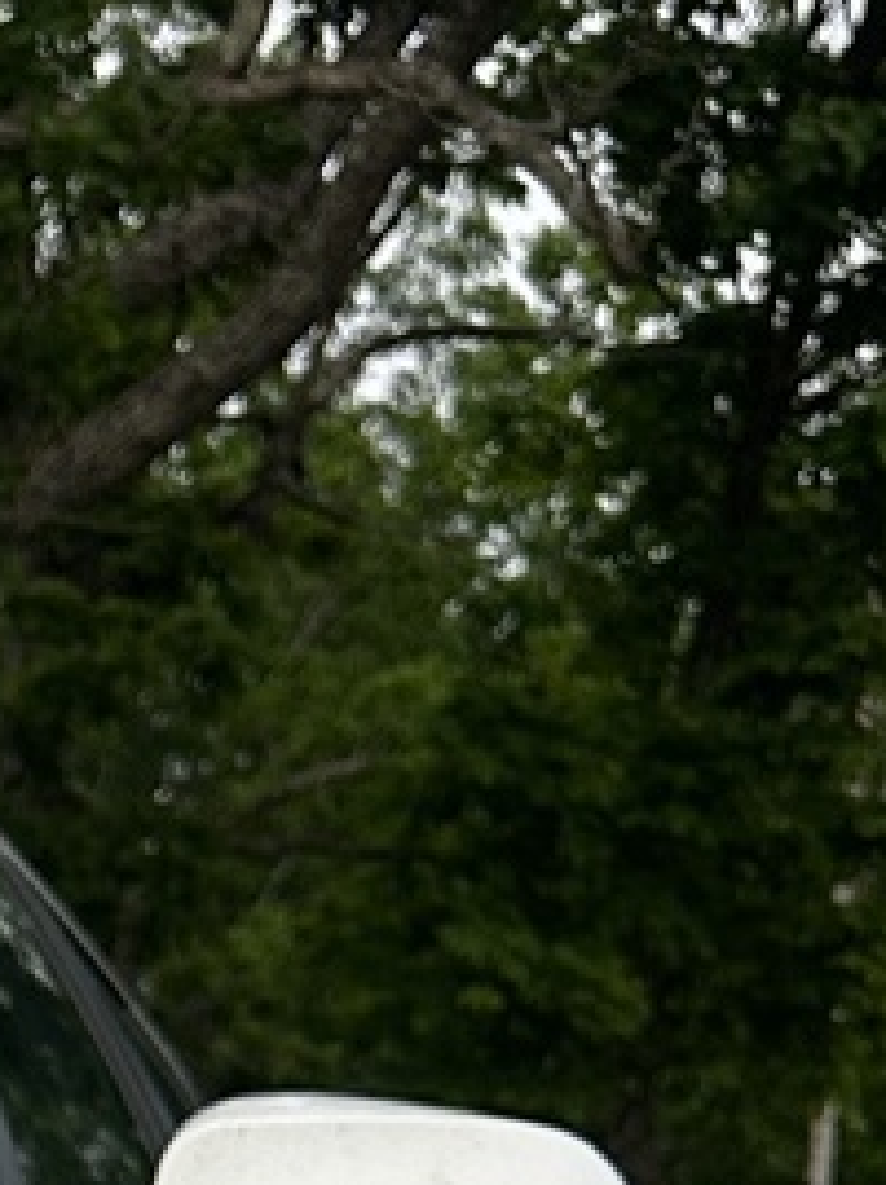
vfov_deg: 11.6
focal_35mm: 143
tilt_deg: -10.5
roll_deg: -0.5
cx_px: -1212
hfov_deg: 9.3
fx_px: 4892
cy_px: 2731
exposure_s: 1/1473
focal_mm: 6.86
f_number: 1.78
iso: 80
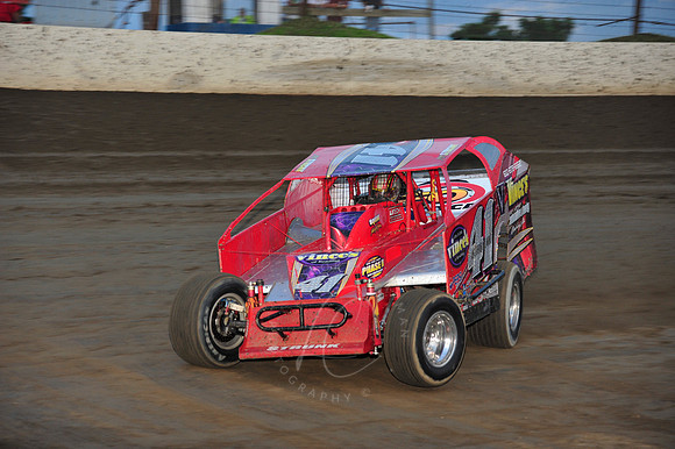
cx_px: 338
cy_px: 224
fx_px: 2717
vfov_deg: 9.5
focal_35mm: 145
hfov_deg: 14.2
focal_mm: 145
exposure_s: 1/320
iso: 640
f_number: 6.3
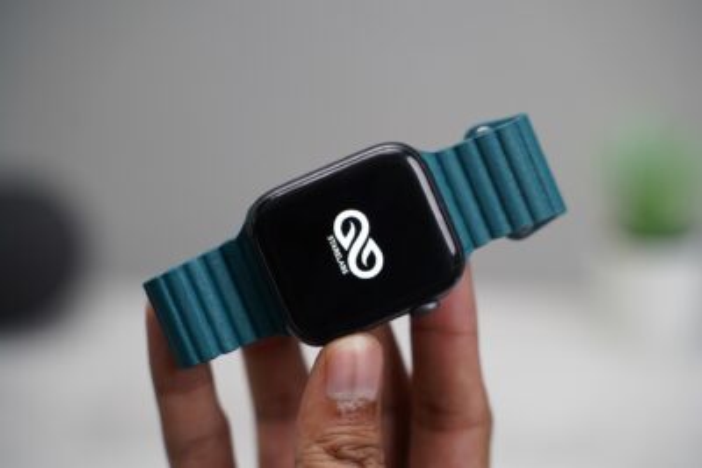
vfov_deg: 18.2
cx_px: 351
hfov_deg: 27.0
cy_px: 234
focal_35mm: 75
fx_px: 1463
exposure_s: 1/80
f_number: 4
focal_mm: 75
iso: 1250
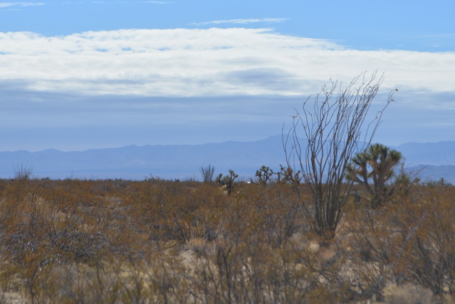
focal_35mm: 95
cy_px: 137
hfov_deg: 21.5
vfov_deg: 14.4
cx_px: 220
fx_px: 1201
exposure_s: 1/2000
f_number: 8
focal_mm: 52
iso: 320
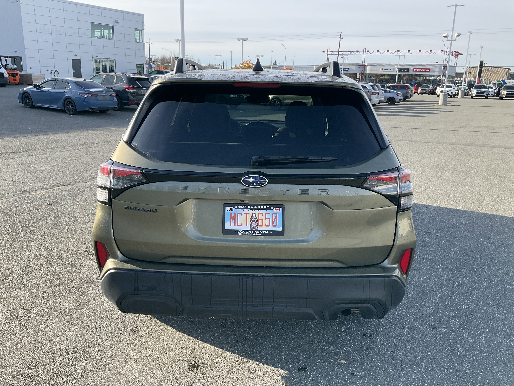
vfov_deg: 48.2
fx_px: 431
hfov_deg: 61.7
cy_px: 193
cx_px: 257
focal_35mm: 29
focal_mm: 3
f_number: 1.8
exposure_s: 1/540
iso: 25
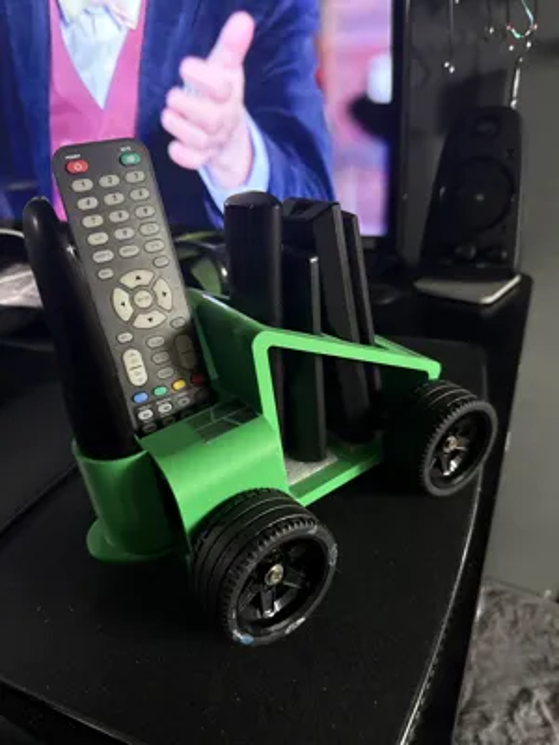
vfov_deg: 71.6
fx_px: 517
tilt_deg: -28.4
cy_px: 372
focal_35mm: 24
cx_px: 280
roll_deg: +6.8
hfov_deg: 56.8
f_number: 1.78
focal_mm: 6.76
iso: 1000
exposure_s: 1/40
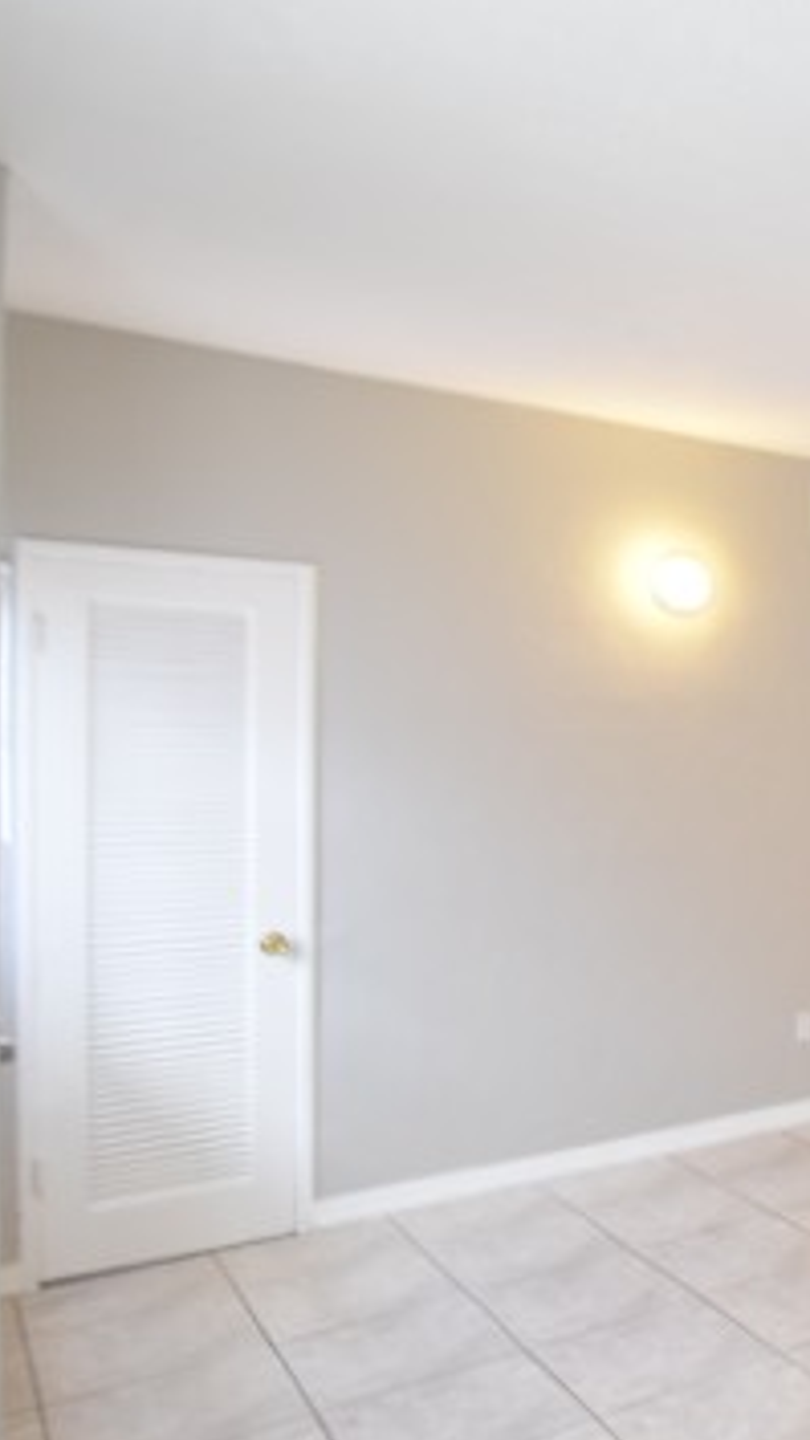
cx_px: 1172
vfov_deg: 61.0
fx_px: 1222
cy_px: 757
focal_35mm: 32
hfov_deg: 27.3
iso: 800
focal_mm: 10
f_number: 3.5
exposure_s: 1/20
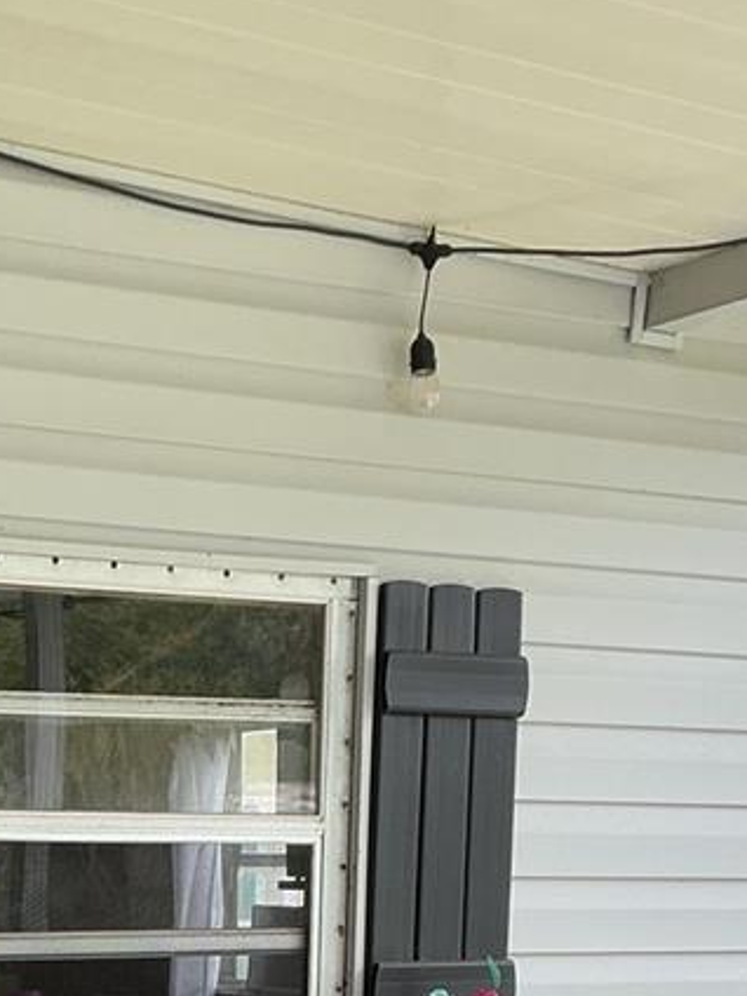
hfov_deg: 17.7
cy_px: 1283
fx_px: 2359
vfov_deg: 21.6
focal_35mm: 82
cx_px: 49
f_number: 1.8
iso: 25
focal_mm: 3
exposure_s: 1/286
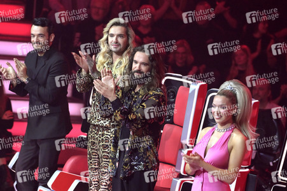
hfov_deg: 7.1
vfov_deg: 4.7
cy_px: 96
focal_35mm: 290
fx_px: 2310
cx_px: 144
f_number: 5.6
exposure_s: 1/320
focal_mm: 290
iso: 12800
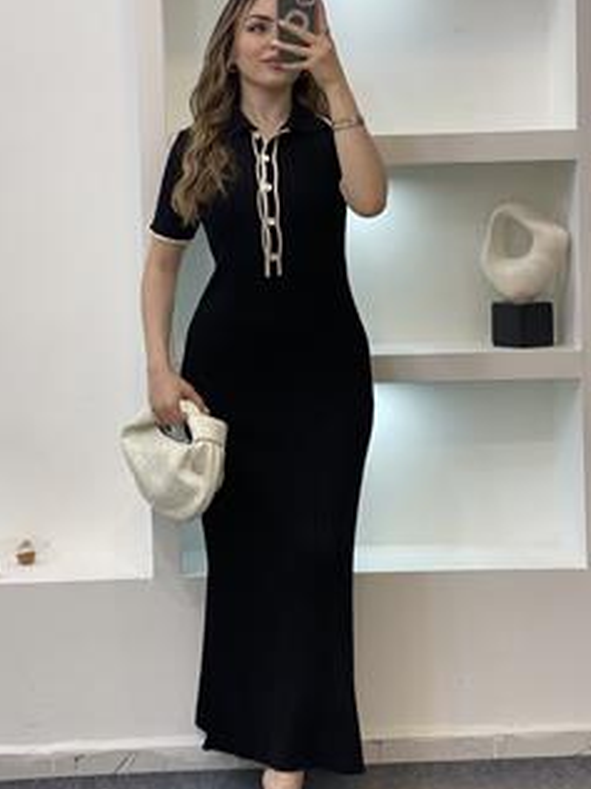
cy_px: 388
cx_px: 262
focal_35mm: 68
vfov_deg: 28.6
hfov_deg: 21.6
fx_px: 1548
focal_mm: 6
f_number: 2
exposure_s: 1/122
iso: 100
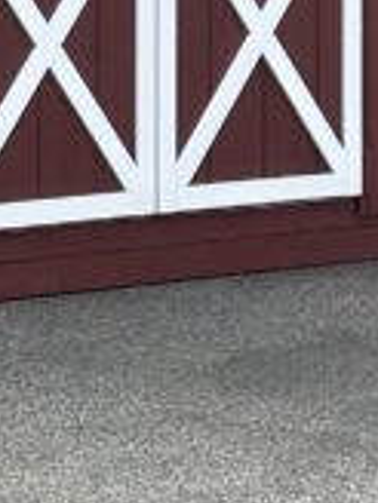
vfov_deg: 6.5
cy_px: -347
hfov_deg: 4.9
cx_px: -203
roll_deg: +1.1
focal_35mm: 300
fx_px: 4368
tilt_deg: -1.6
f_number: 1.78
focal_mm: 6.86
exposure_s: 1/1783
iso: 64
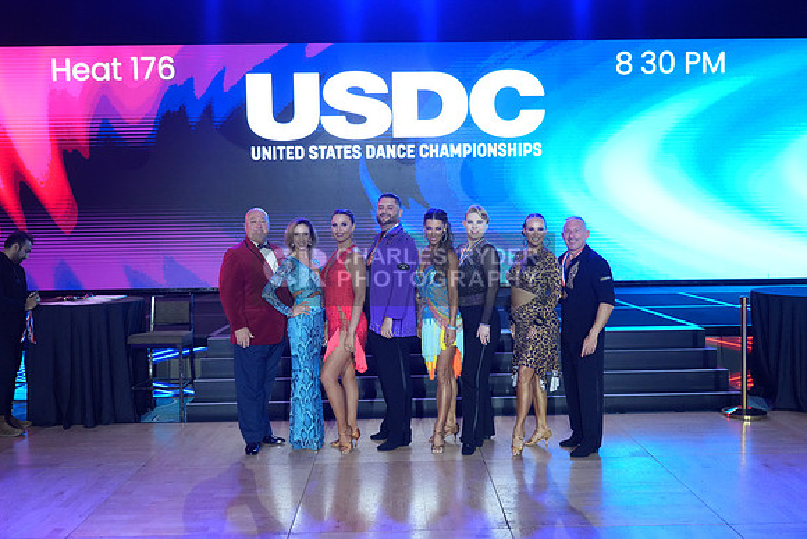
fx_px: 695
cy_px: 270
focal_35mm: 31
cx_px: 404
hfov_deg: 60.3
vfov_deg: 42.3
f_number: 4
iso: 3200
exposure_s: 1/640
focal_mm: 31
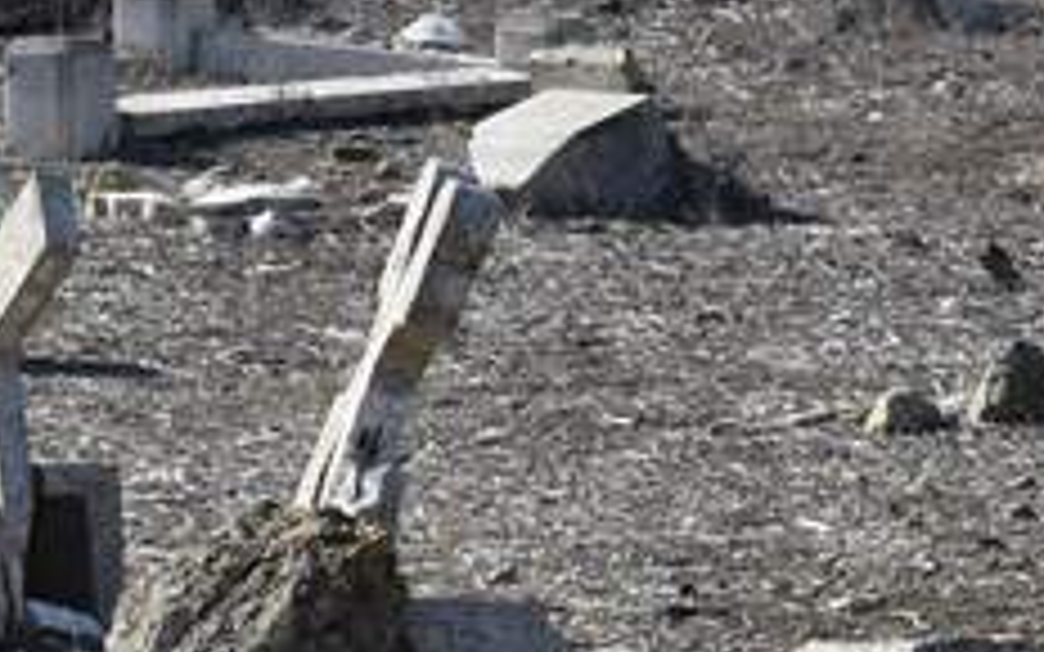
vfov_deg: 5.2
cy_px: 697
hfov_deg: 7.8
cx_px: 2365
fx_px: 7198
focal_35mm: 253
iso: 100
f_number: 9
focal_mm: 32
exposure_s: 1/320
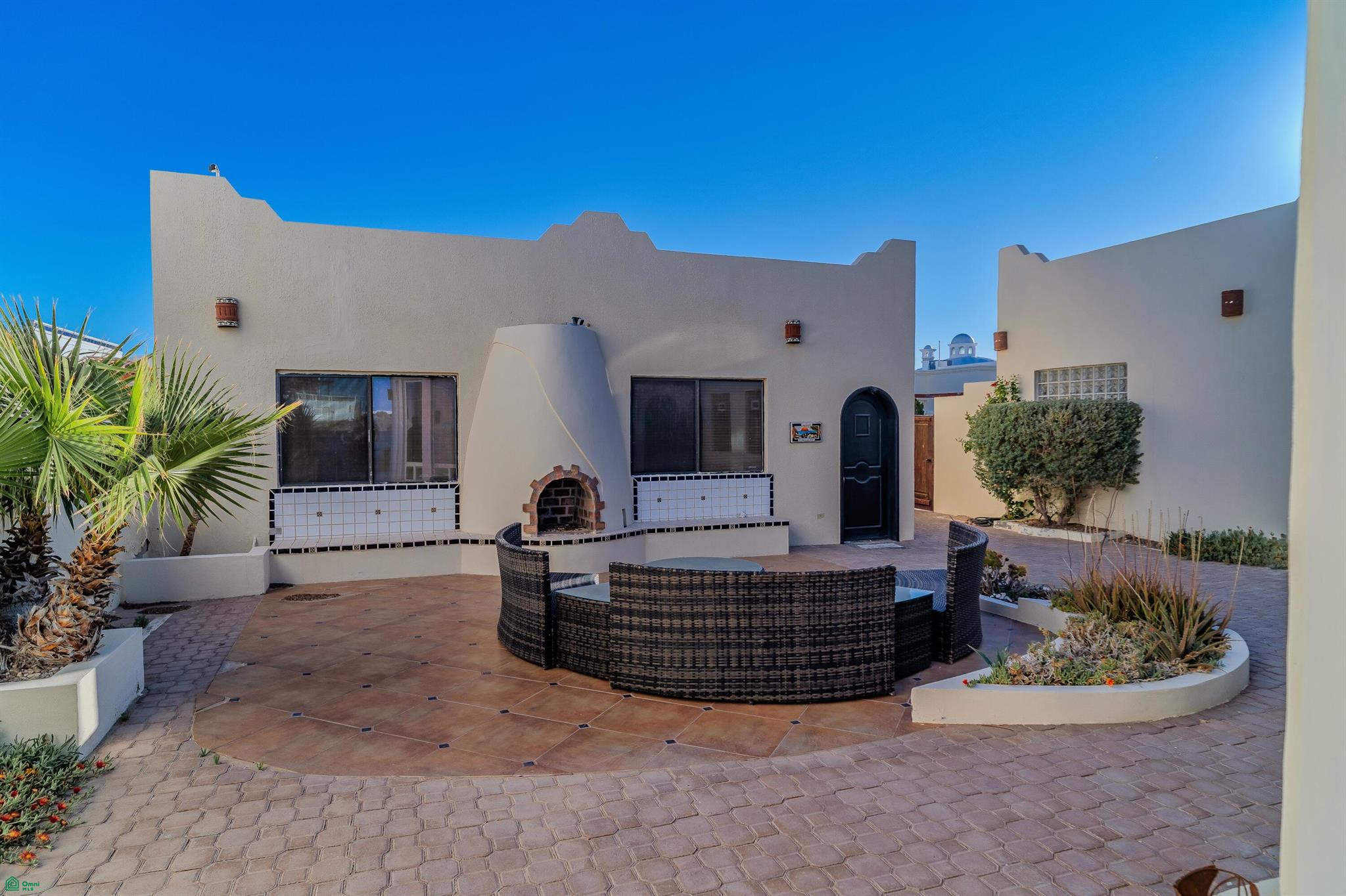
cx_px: 673
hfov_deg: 84.0
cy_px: 448
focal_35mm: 20
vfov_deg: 61.9
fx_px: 748
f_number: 4.5
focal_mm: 20
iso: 160
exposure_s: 1/1500
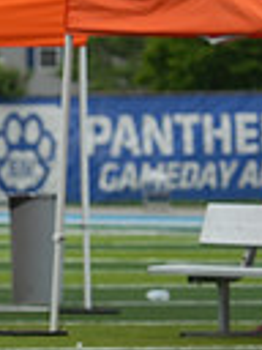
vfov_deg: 2.5
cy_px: 149
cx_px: -502
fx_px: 7912
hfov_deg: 1.9
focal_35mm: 784
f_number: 5.6
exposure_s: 1/2000
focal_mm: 180
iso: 400
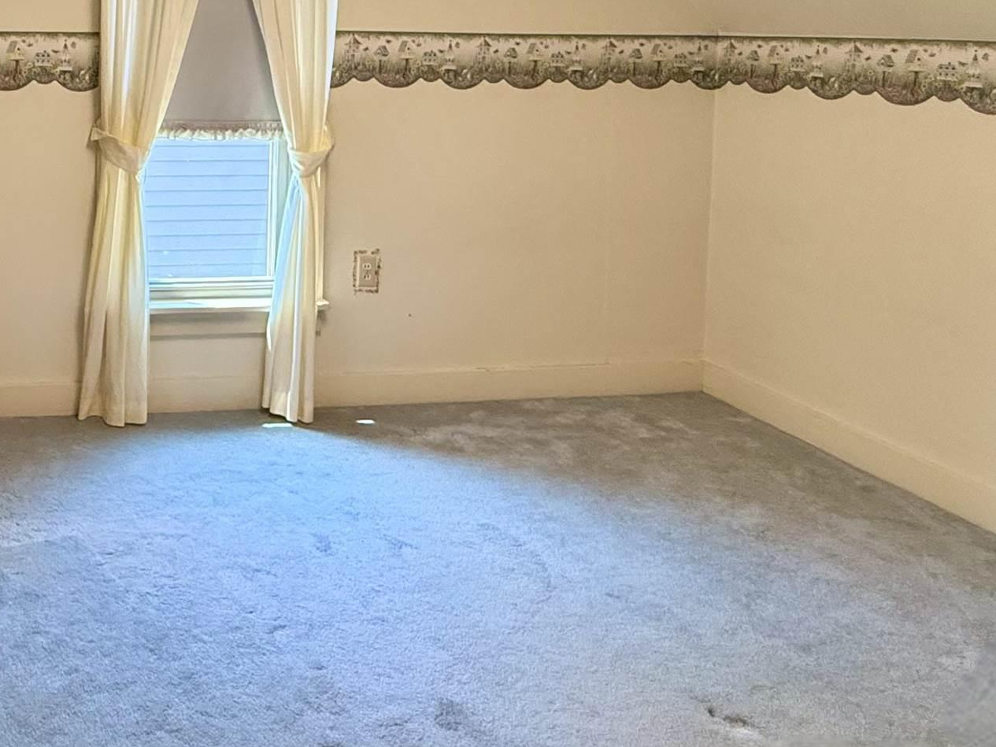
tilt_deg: -2.0
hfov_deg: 48.5
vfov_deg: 38.9
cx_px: 107
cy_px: 74
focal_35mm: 34
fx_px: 978
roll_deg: -1.2
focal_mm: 2.22
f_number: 2.2
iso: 400
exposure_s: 1/120
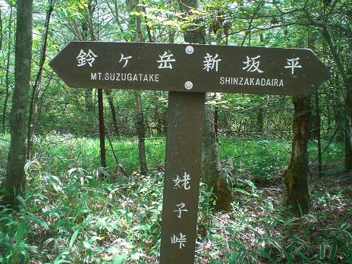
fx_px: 386
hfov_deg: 49.0
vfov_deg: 37.7
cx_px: 176
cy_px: 132
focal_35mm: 38
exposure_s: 1/250
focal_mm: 6.3
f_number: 3.1
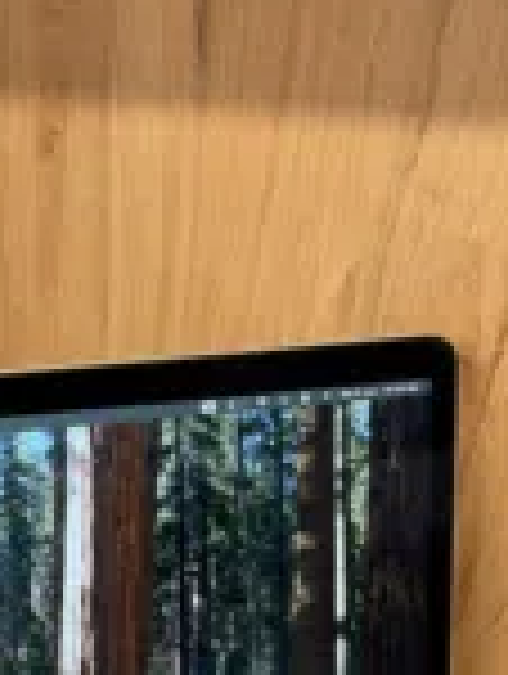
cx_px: -18
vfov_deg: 14.9
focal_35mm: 128
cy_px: 801
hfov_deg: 11.5
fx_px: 2497
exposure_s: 1/50
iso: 160
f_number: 1.78
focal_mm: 6.76
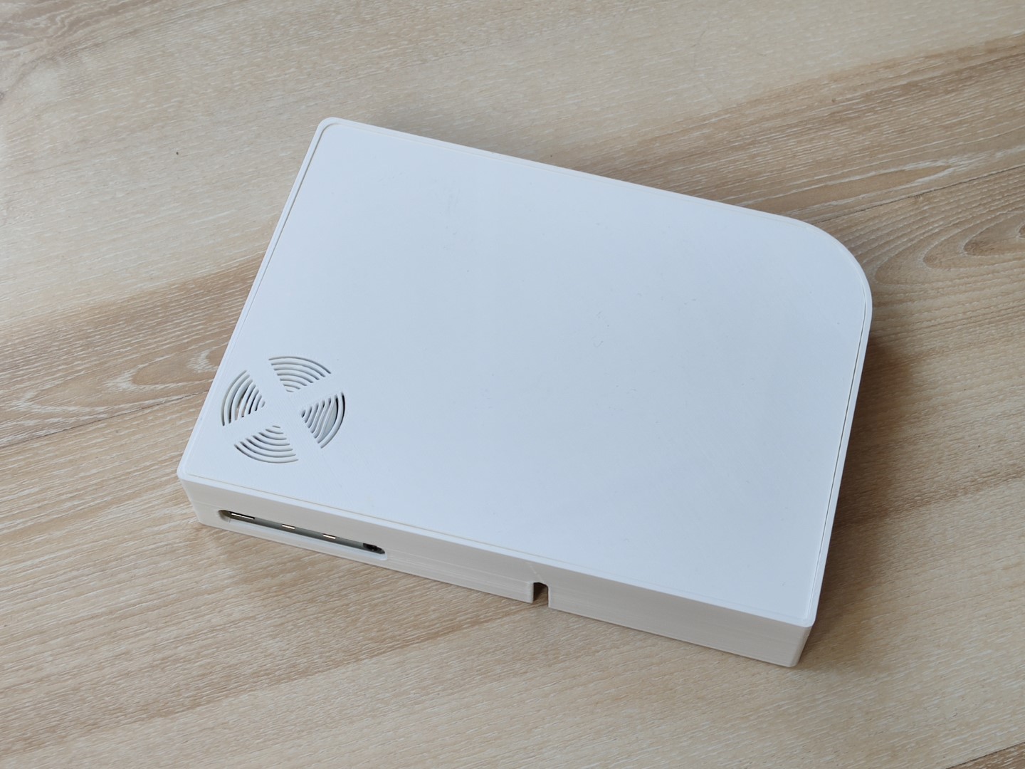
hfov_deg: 37.5
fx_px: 1510
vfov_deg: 28.6
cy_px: 384
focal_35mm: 51
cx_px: 512
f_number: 1.75
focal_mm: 4.75
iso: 114
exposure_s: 1/120
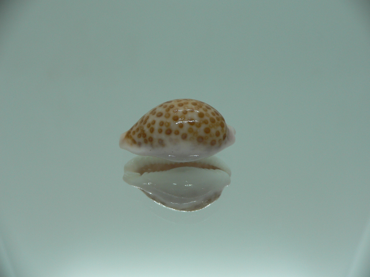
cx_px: 185
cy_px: 138
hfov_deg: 52.6
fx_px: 374
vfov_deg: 40.7
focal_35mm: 35
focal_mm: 4.6
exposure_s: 1/60
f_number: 2.8
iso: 80
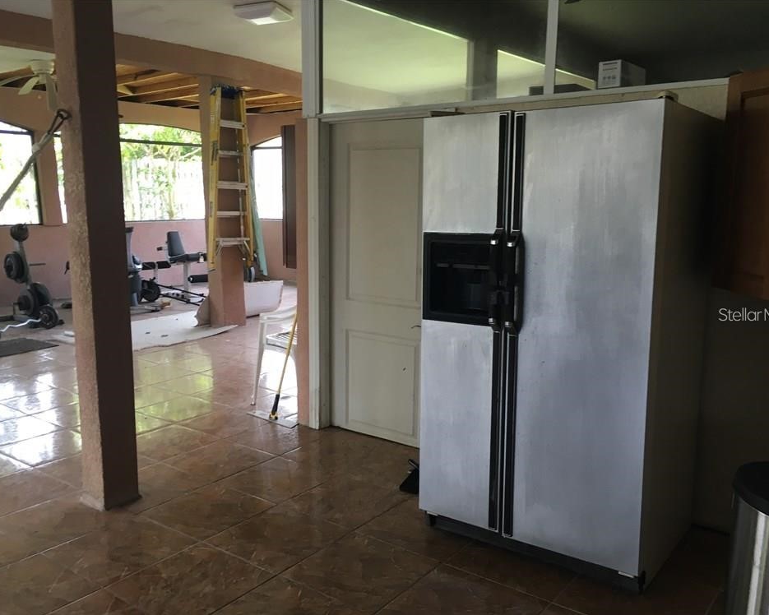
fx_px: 706
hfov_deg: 57.2
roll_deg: -0.8
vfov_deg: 47.1
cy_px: 314
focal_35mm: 31
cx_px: 375
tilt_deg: -11.2
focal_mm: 4.15
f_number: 2.2
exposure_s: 1/30
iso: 50
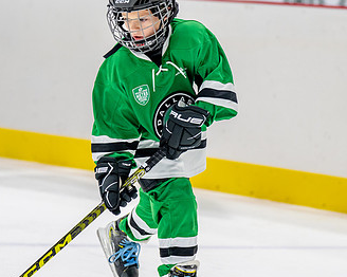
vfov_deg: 5.9
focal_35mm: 263
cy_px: 97
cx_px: 166
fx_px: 2699
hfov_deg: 7.4
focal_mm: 118
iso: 1000
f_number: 2.8
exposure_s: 1/1250
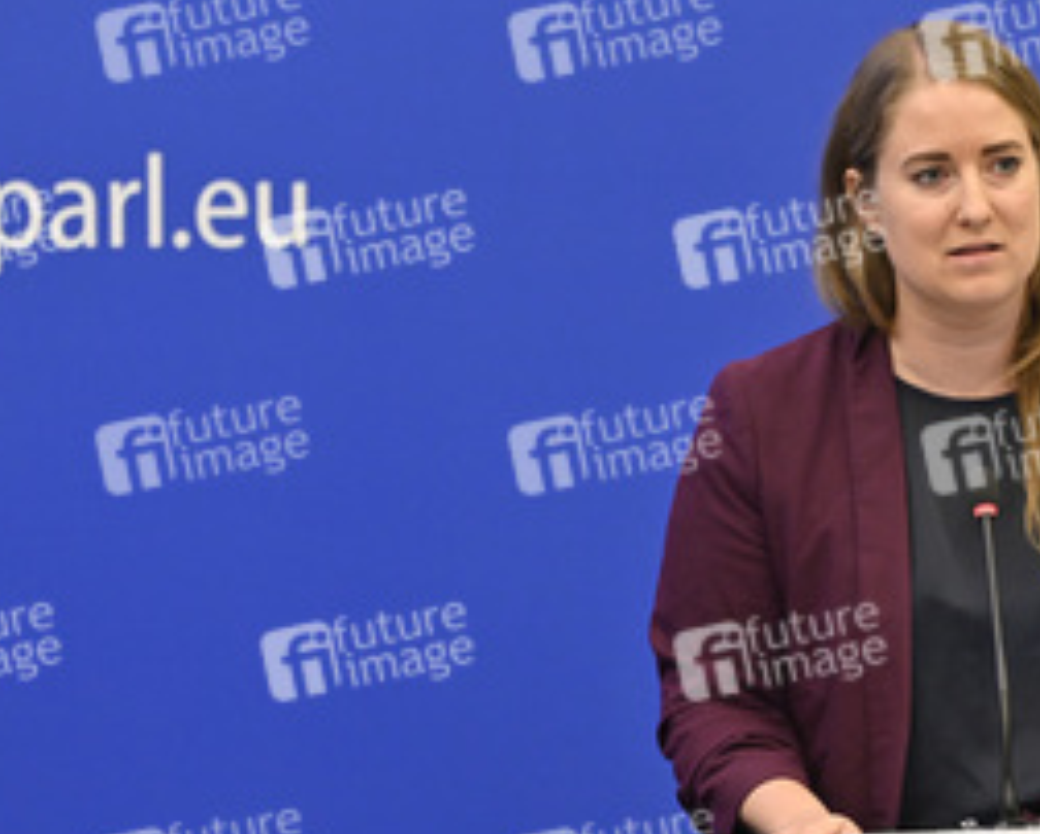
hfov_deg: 10.9
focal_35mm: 176
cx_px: 671
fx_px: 5421
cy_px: 549
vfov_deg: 8.8
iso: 2000
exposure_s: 1/320
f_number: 2.8
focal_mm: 105
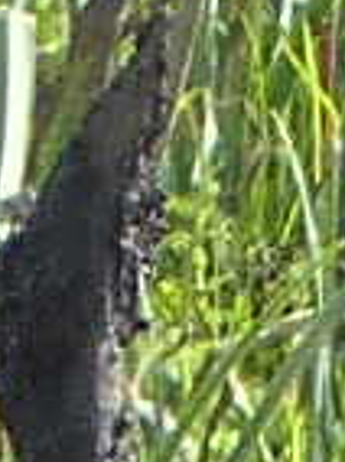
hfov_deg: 0.3
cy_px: 1428
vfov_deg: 0.5
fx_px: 56501
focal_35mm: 4239
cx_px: -46
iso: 100
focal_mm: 108
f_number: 4
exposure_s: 1/500
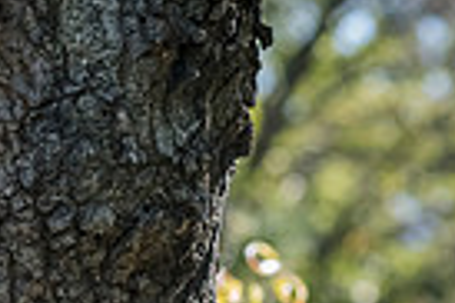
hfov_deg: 4.6
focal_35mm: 446
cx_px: -209
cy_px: 578
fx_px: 5630
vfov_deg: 3.1
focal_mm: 105
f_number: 5
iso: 800
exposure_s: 1/800
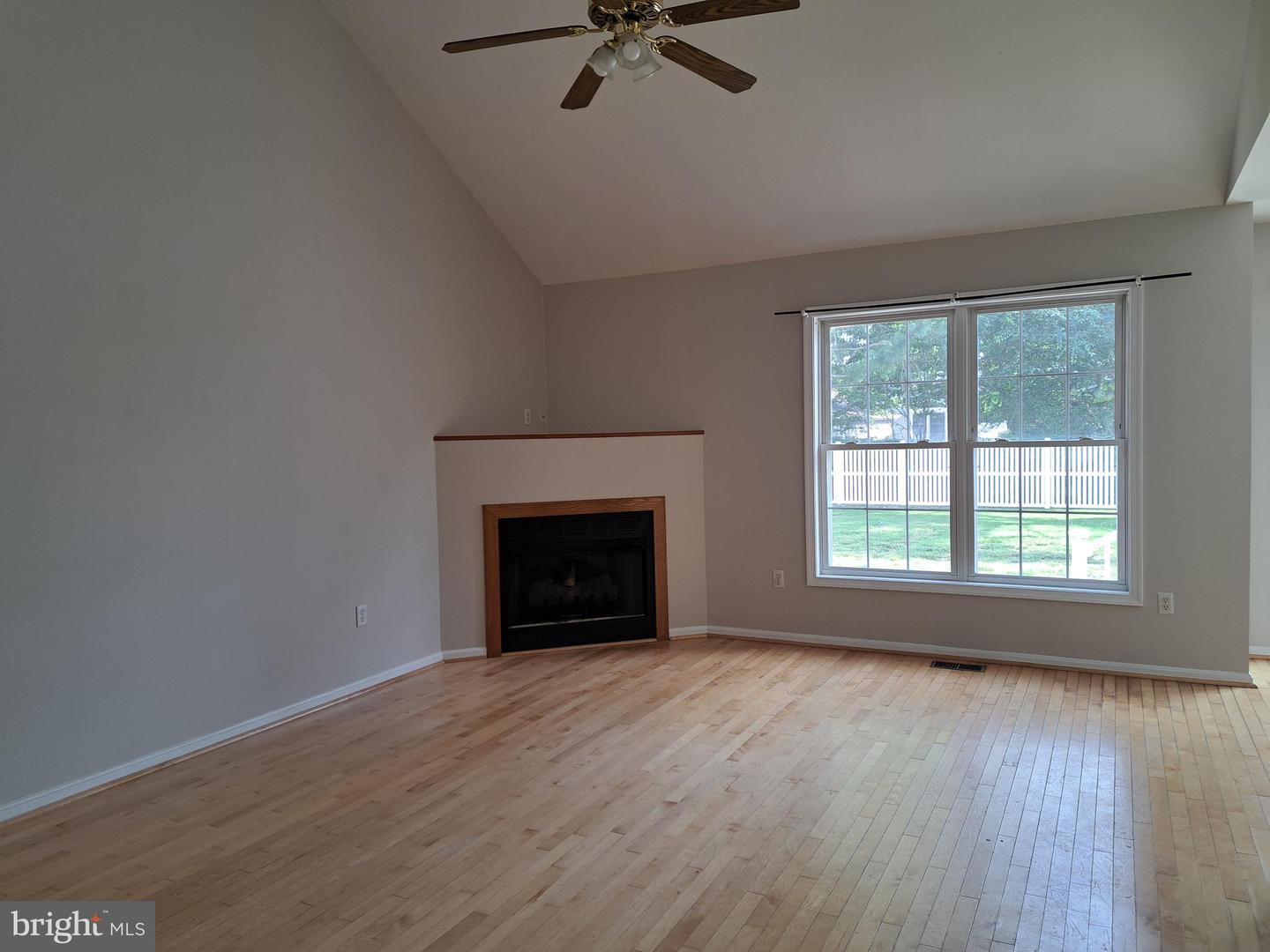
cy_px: 476
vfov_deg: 56.8
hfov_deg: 71.6
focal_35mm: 24
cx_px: 635
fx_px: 881
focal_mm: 5.23
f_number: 1.8
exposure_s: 1/60
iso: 50
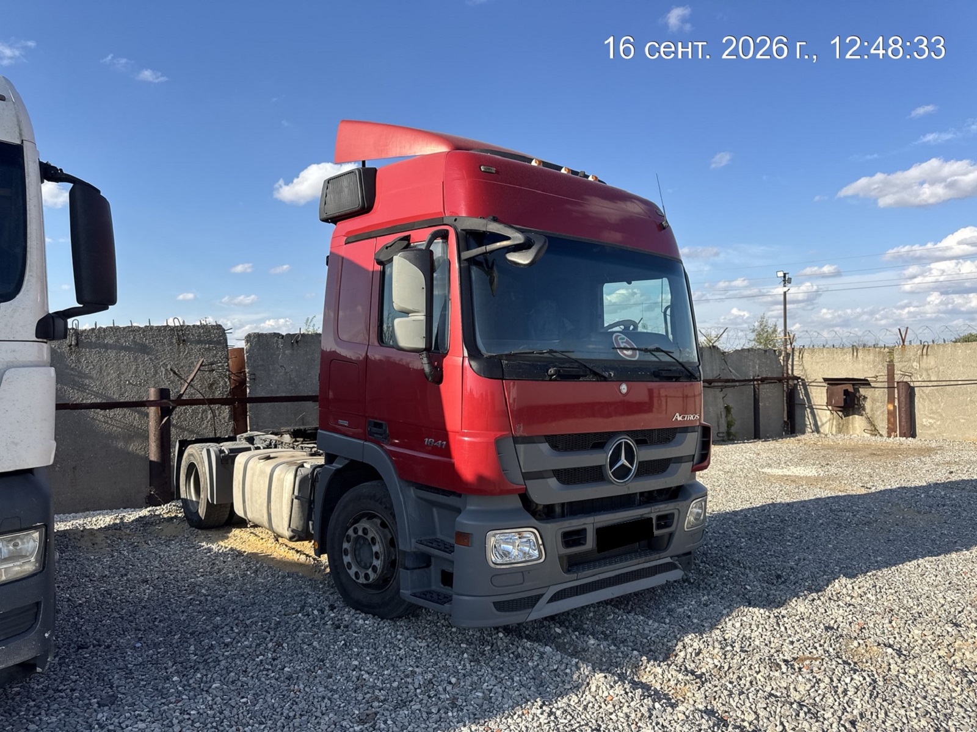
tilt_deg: -0.8
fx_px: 677
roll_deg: +0.0
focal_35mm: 24
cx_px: 488
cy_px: 366
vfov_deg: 56.8
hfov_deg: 71.6
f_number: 1.78
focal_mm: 6.76
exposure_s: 1/3096
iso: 80
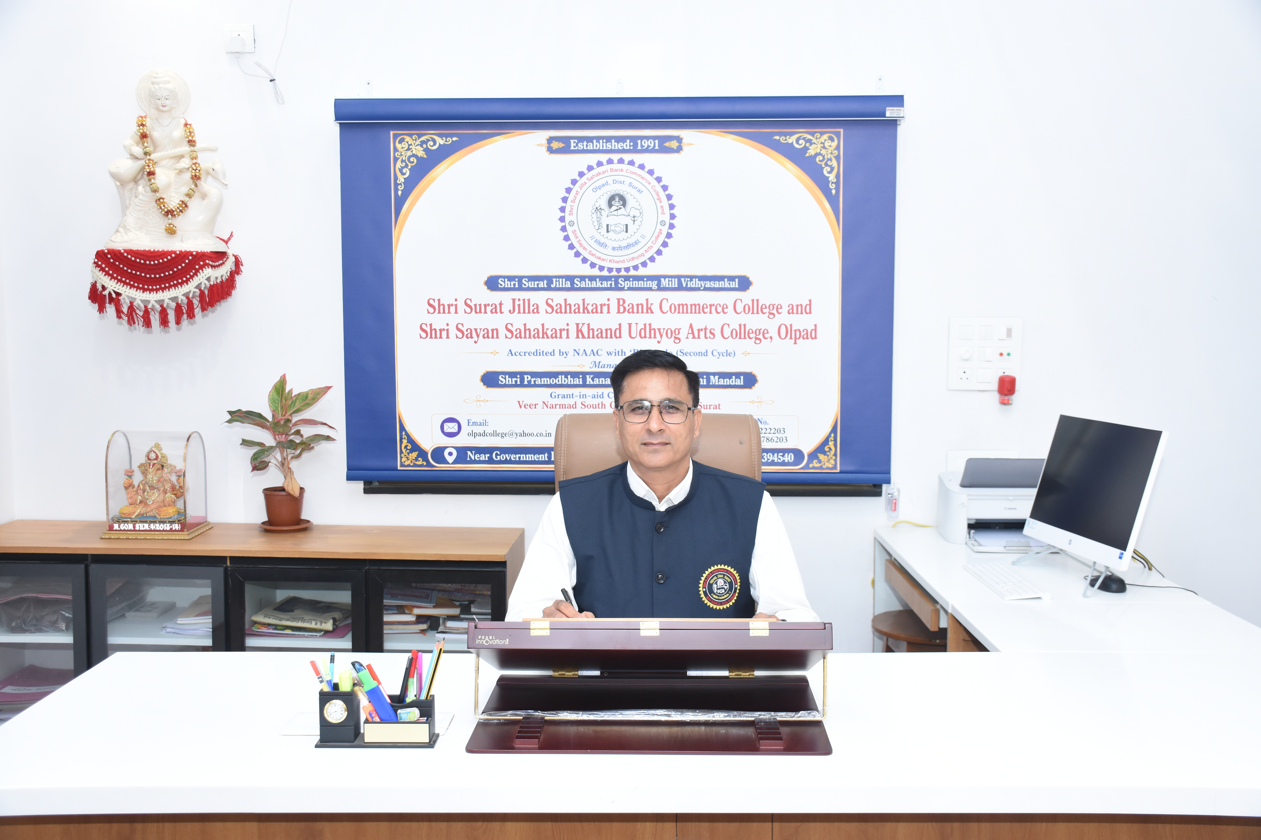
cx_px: 630
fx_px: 1261
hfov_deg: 53.1
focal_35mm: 36
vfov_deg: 36.9
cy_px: 420
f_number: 5.6
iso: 800
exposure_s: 1/125
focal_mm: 24
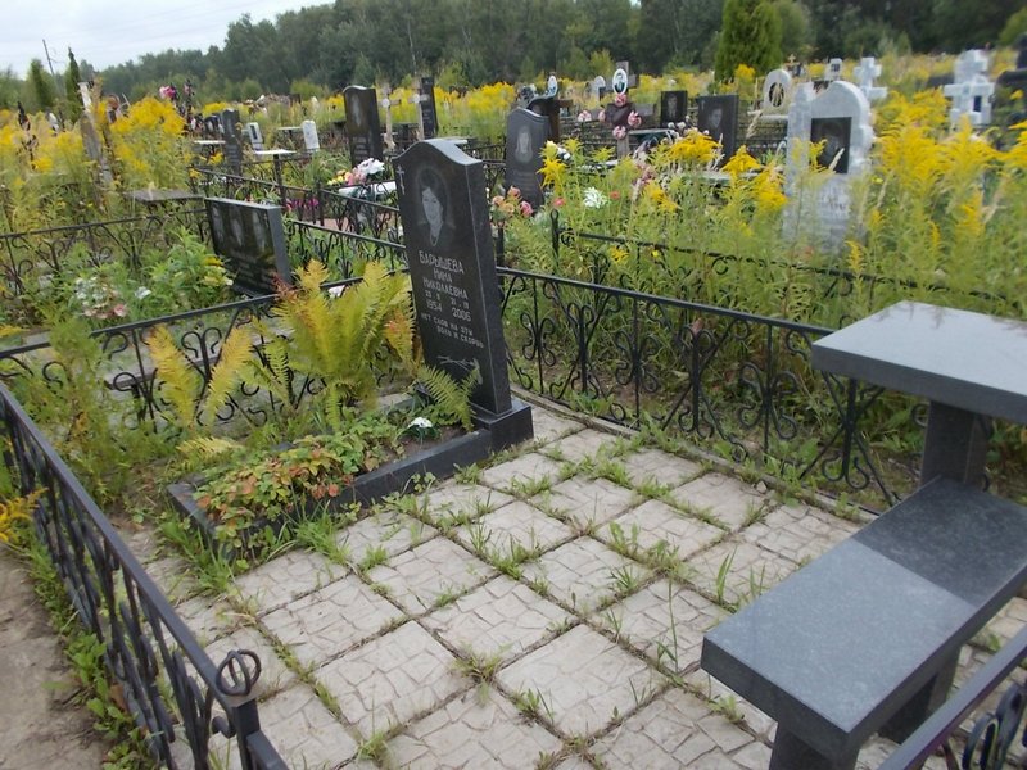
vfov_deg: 53.1
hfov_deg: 67.3
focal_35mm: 26
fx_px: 771
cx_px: 514
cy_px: 385
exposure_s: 1/100
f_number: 8
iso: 80
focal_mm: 4.6
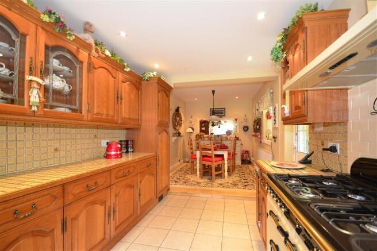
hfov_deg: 100.4
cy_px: 126
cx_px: 188
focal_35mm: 15
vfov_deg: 77.3
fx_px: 157
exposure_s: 1/10
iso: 400
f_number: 5.6
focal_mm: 10
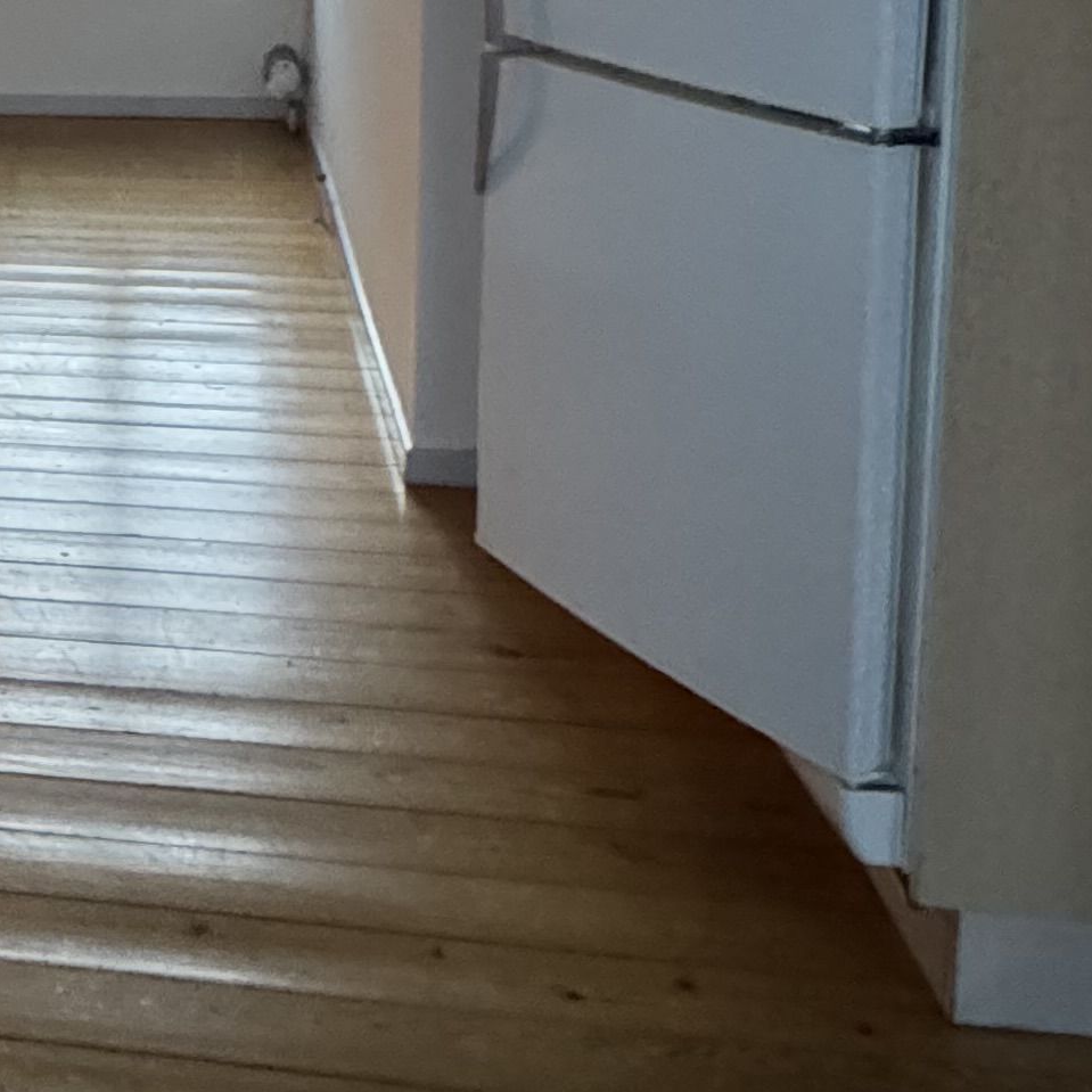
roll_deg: +1.9
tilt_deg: -4.6
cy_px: -109
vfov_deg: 29.5
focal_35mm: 52
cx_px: -175
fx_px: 1856
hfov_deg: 28.9
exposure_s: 1/50
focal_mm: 2.22
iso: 1250
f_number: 2.2
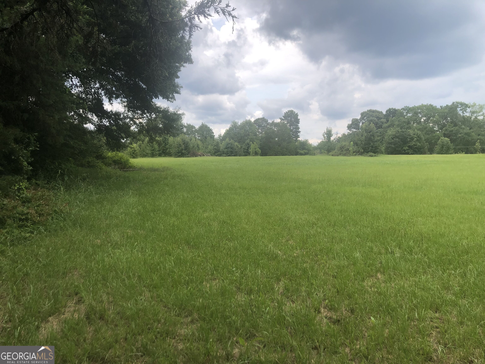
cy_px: 182
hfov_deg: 63.4
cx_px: 242
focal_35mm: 28
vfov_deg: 49.7
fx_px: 392
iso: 20
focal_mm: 3.99
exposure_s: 1/917
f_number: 1.8
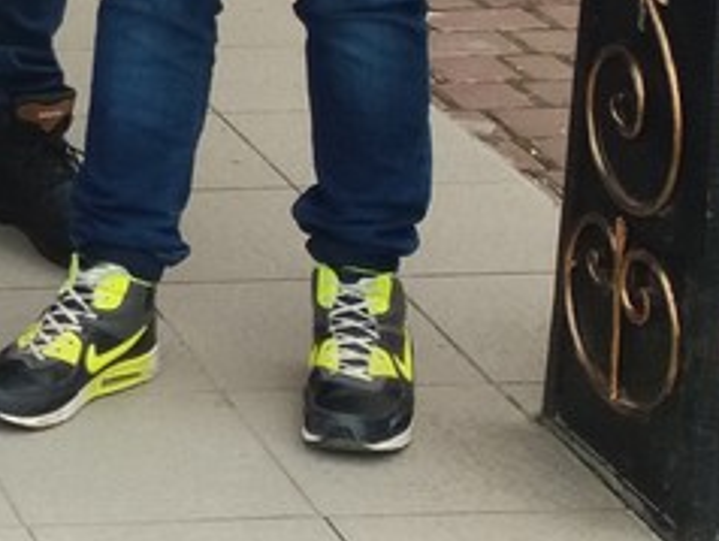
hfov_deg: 11.9
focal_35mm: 141
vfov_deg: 9.8
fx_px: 2932
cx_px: -897
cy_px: -511
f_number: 1.9
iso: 64
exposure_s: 1/564
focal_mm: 3.7
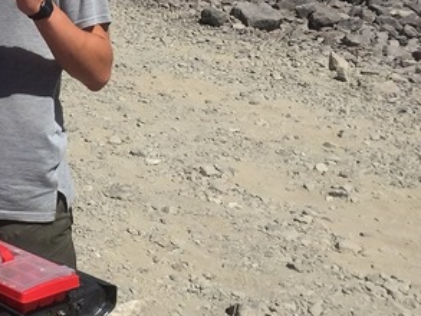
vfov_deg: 17.0
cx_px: -43
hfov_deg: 21.8
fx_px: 1034
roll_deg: +1.6
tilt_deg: -8.3
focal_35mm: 85
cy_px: -2
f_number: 2.2
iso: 32
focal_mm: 4.15
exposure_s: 1/3597
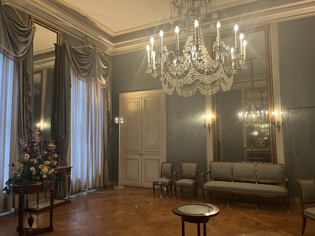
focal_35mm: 26
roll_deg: +1.0
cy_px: 118
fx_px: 237
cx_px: 158
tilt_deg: +3.6
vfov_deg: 53.1
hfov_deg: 67.3
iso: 250
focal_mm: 5.1
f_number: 1.6
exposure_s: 1/60
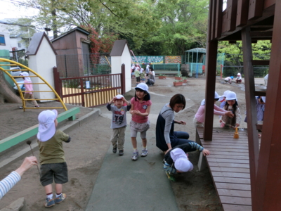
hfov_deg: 69.4
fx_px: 203
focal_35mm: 25
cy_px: 106
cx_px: 140
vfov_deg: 54.9
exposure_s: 1/160
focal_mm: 4.43
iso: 80
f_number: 3.2
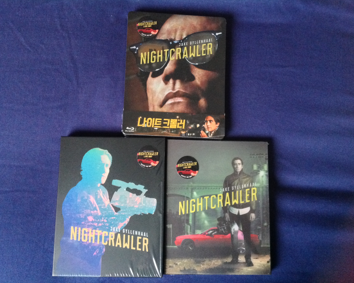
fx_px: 388
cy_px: 142
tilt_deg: -86.7
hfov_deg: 49.1
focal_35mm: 37
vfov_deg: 40.1
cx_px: 172
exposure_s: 1/15
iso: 800
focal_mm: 4.28
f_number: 2.4
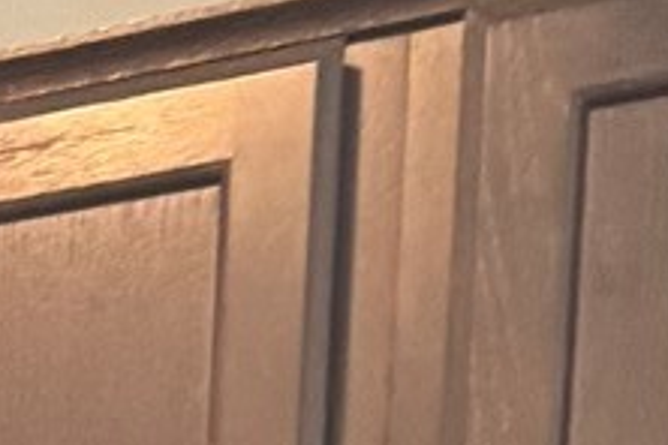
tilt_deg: -9.0
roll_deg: +2.3
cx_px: -1625
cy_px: 2487
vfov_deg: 4.7
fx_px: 4267
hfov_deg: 7.4
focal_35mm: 230
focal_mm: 6.76
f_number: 1.78
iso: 400
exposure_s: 1/60
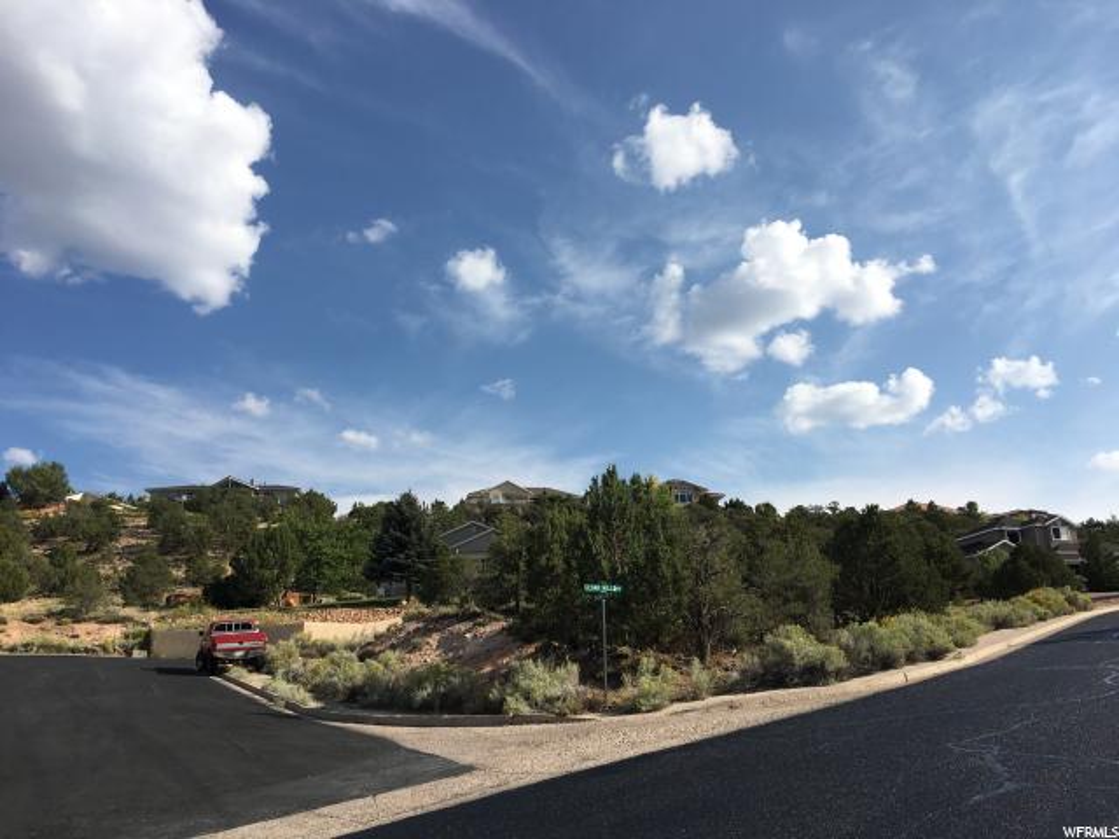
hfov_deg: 61.7
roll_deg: +0.6
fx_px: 937
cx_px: 560
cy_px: 420
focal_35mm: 29
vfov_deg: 48.2
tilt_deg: +16.4
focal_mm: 4.15
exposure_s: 1/2262
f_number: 2.2
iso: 25
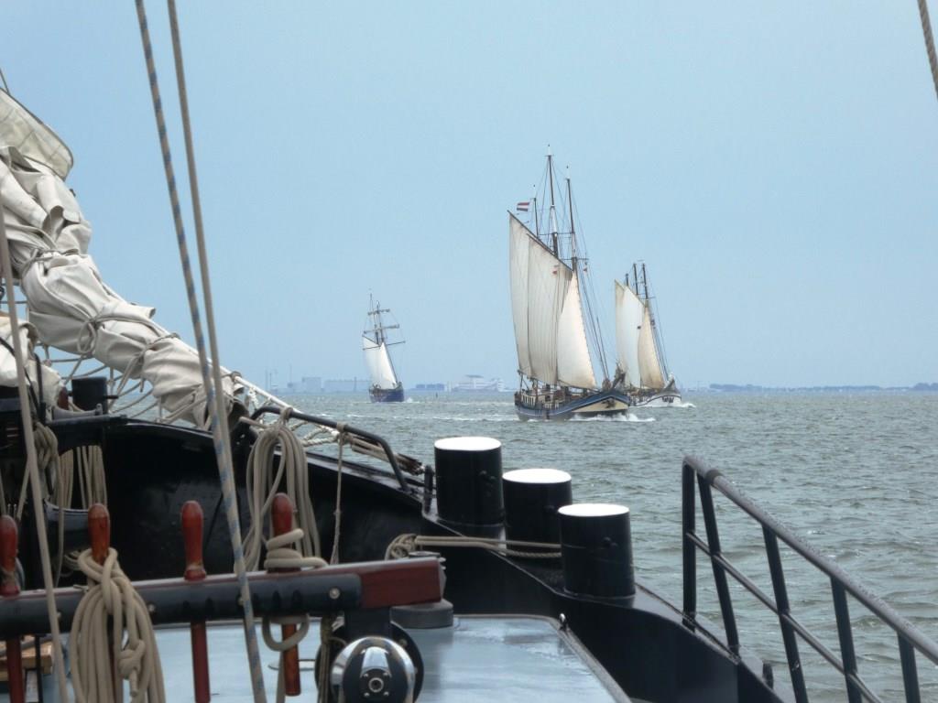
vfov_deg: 8.0
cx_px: 469
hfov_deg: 10.7
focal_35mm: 185
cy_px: 352
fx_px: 5013
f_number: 5.6
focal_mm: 33.2
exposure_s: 1/250
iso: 80
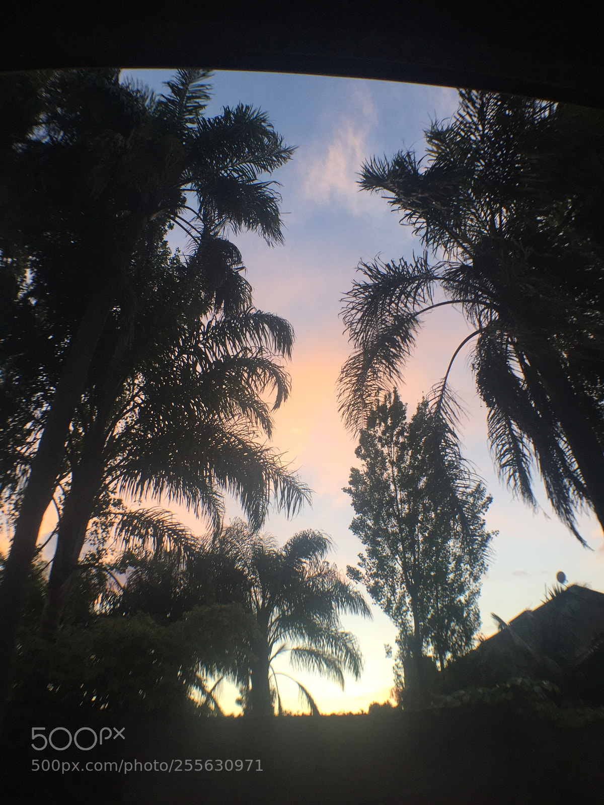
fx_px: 675
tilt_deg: +37.5
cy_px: 402
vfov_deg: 61.7
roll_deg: +1.8
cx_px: 302
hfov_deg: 48.2
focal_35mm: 29
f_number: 2.2
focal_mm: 4.15
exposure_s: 1/100
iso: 40
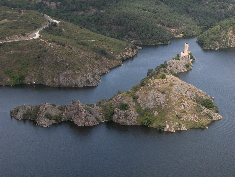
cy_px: 88
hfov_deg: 34.9
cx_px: 118
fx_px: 374
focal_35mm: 55
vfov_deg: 26.6
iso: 100
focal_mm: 11.4
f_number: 5.4
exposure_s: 1/209
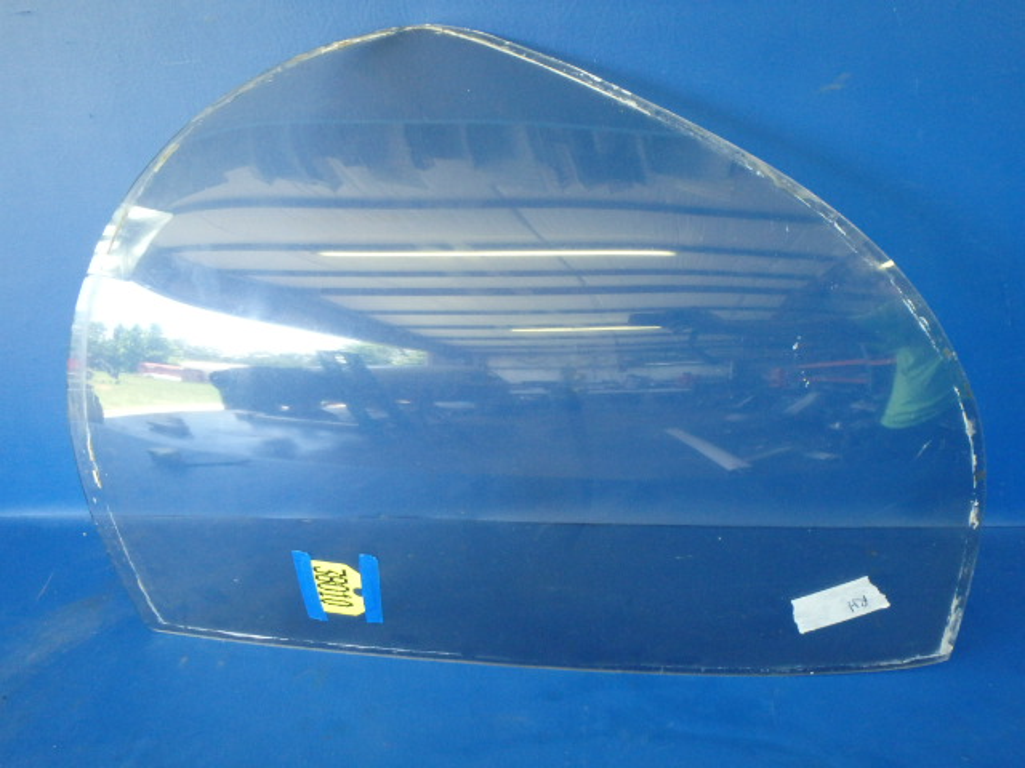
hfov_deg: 63.4
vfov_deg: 49.7
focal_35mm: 28
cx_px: 512
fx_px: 829
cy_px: 384
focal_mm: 5
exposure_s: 1/30
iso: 400
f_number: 3.9
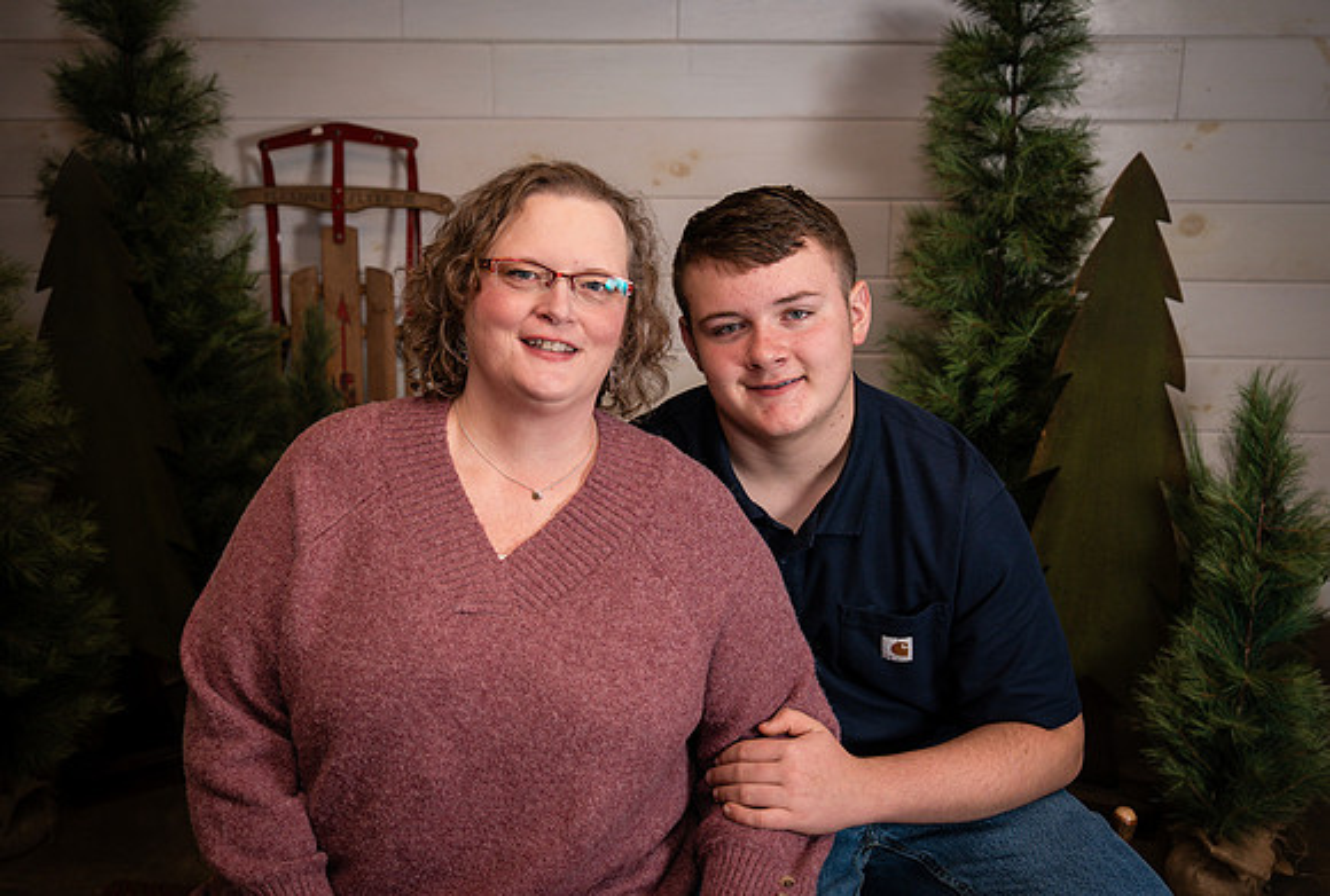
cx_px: 650
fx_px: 1500
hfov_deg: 47.8
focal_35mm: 40
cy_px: 514
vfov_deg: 33.2
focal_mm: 28
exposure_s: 1/250
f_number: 3.5
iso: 250
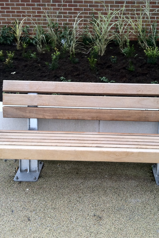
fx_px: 325
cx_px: 97
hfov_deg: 27.5
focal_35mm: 49
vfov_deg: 40.3
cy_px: 120
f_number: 2.8
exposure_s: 1/120
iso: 100
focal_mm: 3.85
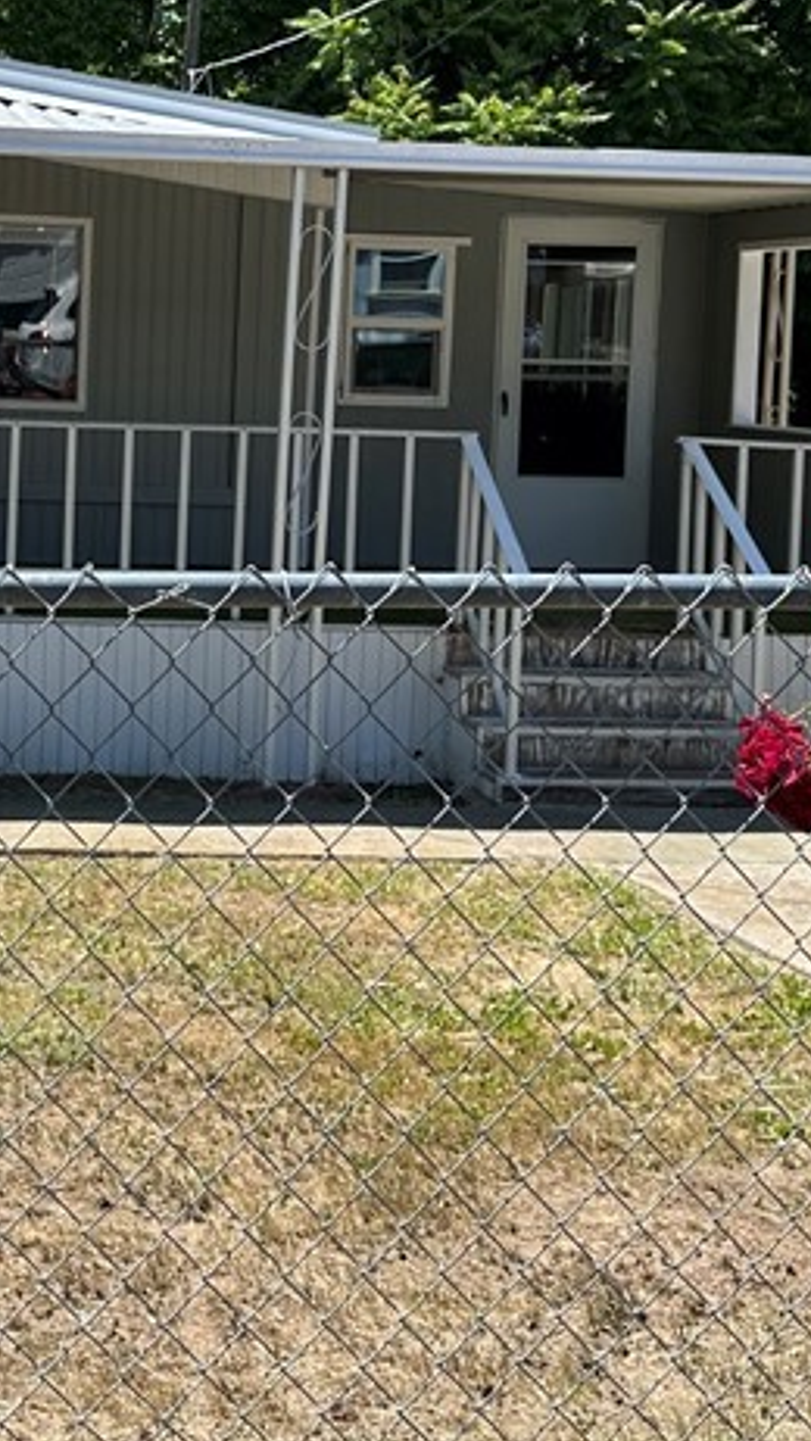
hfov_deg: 20.2
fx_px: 2217
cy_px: 462
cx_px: 47
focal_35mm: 58
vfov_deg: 35.6
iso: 80
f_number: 1.78
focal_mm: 6.86
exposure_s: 1/1949
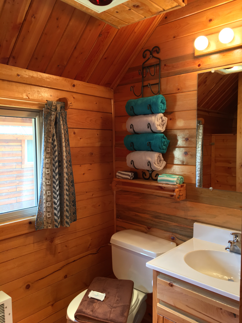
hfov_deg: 48.2
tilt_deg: -3.4
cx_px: 121
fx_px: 270
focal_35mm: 29
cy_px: 162
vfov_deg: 61.7
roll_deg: +1.1
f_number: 2.2
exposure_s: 1/30
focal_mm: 4.15
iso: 50
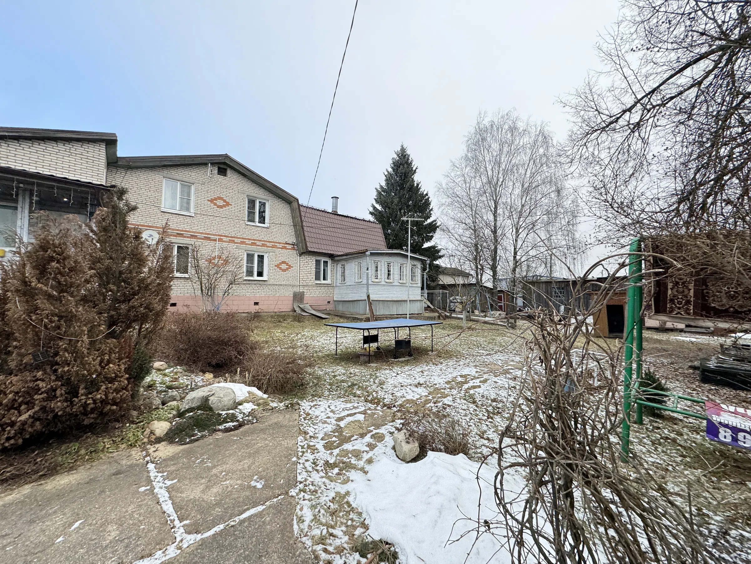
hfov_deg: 102.1
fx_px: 304
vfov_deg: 85.7
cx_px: 376
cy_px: 282
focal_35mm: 14
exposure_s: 1/163
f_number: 2.2
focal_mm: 2.22
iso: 40
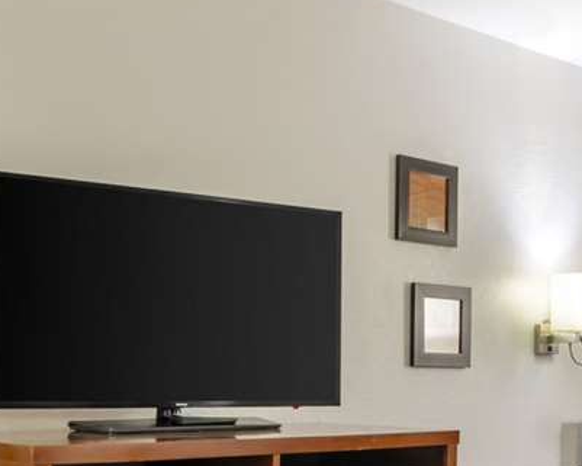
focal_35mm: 58
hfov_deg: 31.9
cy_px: 404
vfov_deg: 25.7
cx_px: 451
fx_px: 995
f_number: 8
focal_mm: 11
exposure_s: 1
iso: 200
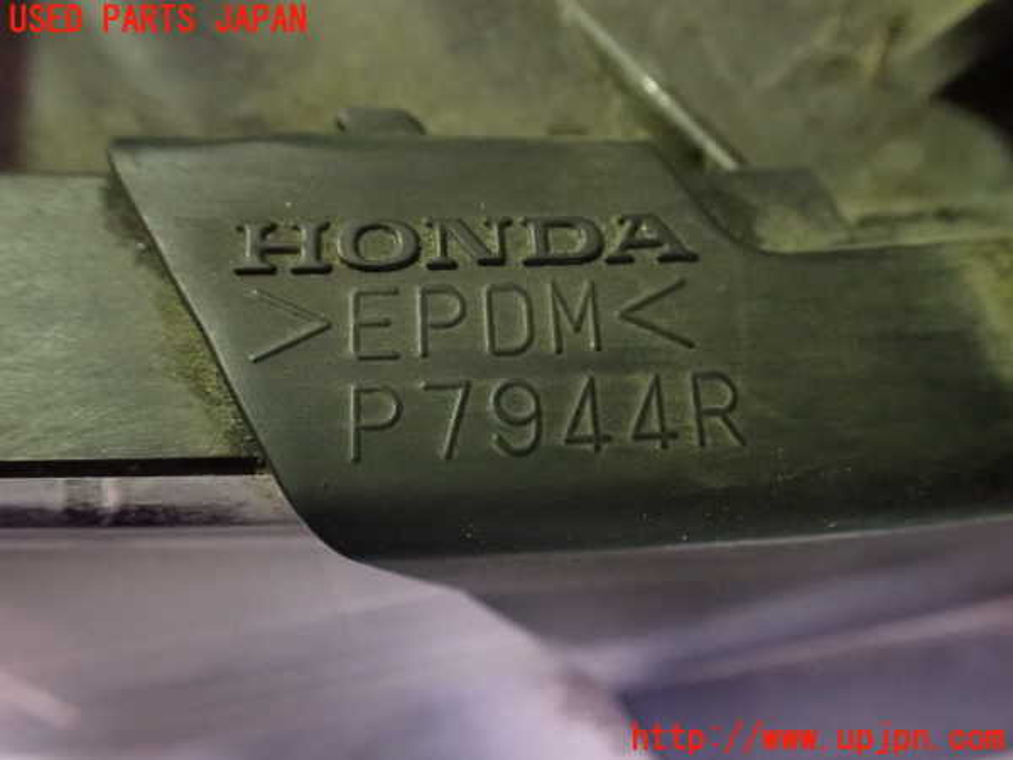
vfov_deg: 46.8
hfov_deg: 60.0
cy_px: 380
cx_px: 506
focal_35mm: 30
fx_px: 878
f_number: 2.3
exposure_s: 1/30
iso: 1250
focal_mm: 5.4
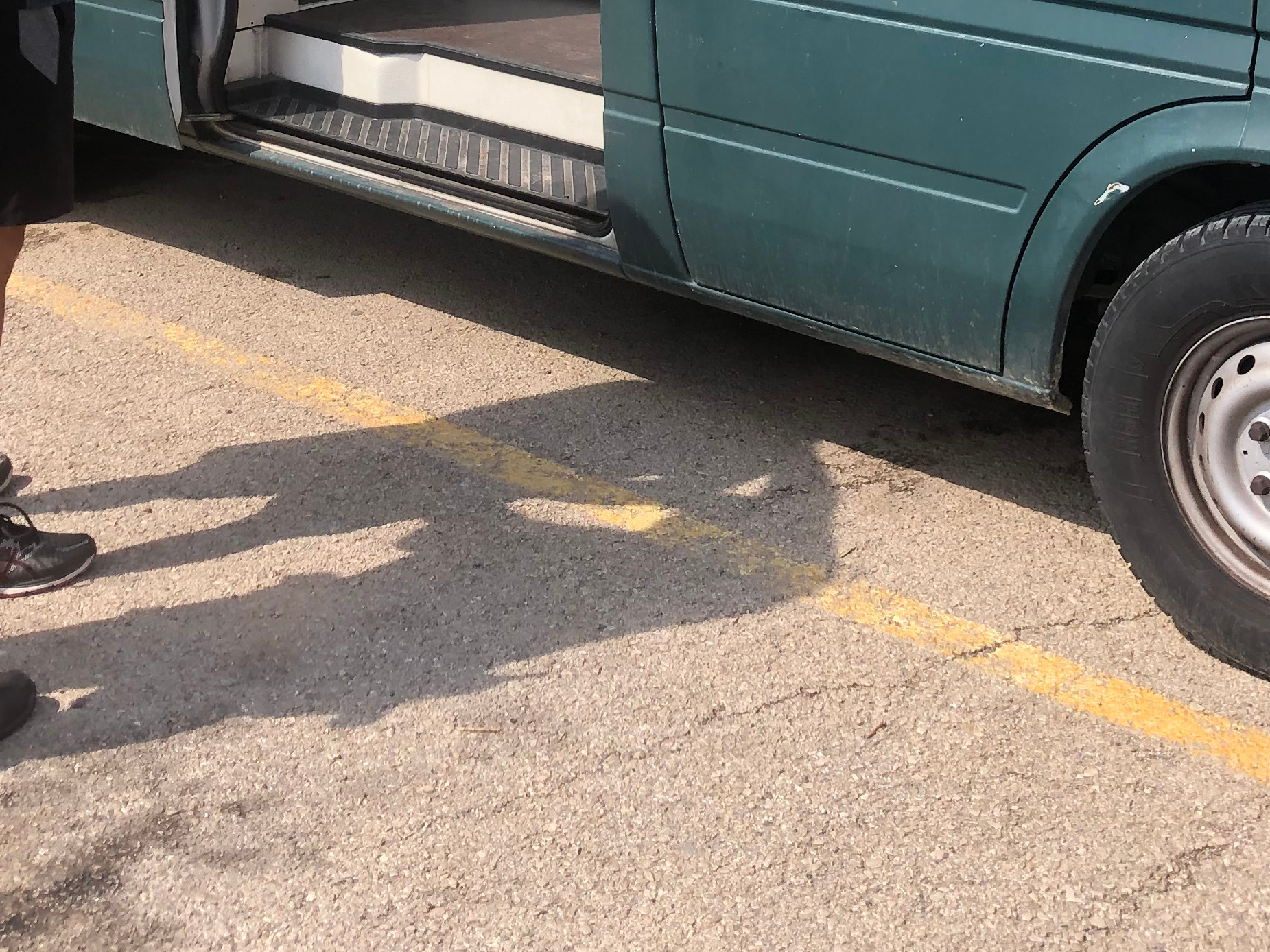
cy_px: -38
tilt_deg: -10.1
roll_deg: +0.9
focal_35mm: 61
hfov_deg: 31.7
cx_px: 642
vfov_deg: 22.9
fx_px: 2238
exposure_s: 1/747
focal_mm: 4
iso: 20
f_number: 1.8
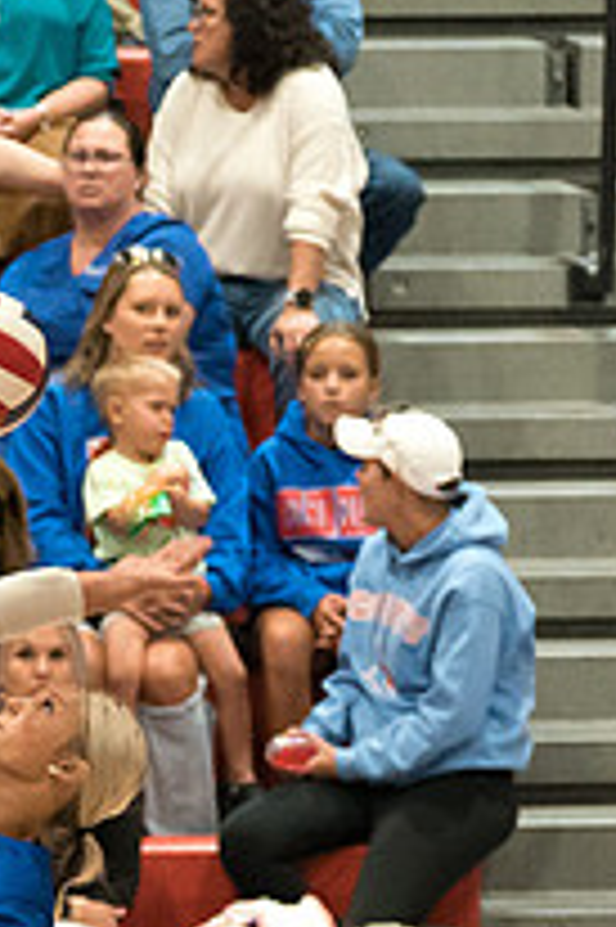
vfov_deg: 4.2
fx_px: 12520
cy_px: 912
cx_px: -119
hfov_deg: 2.8
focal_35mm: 487
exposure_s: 1/1000
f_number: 2.8
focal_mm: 94
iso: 5000
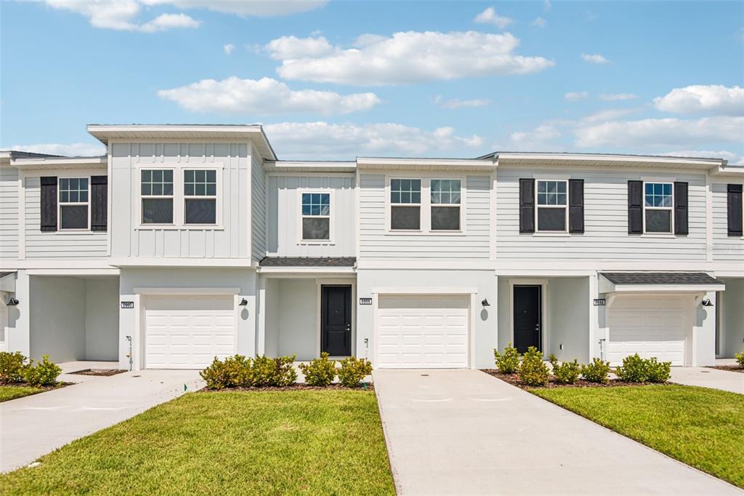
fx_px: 331
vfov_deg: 73.7
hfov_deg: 96.8
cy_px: 248
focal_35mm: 16
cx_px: 372
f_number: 8
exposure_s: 1/3200
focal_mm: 16
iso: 400
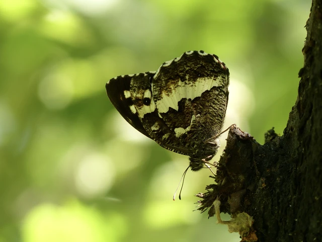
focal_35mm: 600
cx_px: 161
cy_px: 121
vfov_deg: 2.5
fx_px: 5581
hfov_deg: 3.3
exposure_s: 1/125
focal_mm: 108
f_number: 3.5
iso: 100
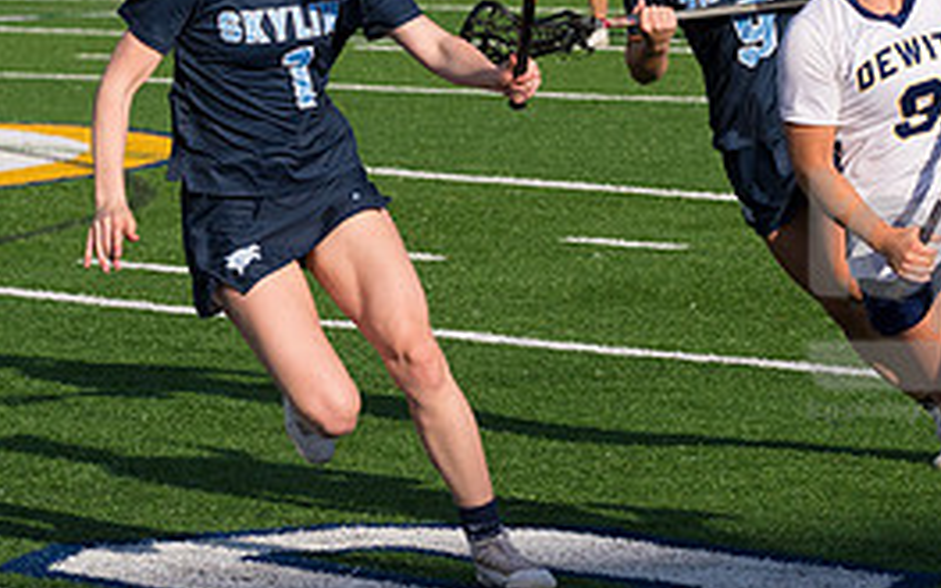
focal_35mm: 318
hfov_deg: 6.6
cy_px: 296
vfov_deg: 4.1
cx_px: 916
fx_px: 8155
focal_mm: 95
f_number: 5.6
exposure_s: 1/1600
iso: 250
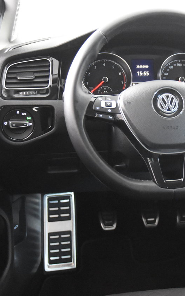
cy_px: 148
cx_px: 140
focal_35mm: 56
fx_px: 452
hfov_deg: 22.9
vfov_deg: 36.3
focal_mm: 24
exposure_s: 1/40
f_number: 3
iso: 9000
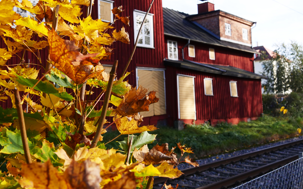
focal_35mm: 45
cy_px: 76
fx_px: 372
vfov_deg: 28.5
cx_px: 151
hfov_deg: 44.4
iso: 400
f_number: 4.5
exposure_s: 1/640
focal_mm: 21
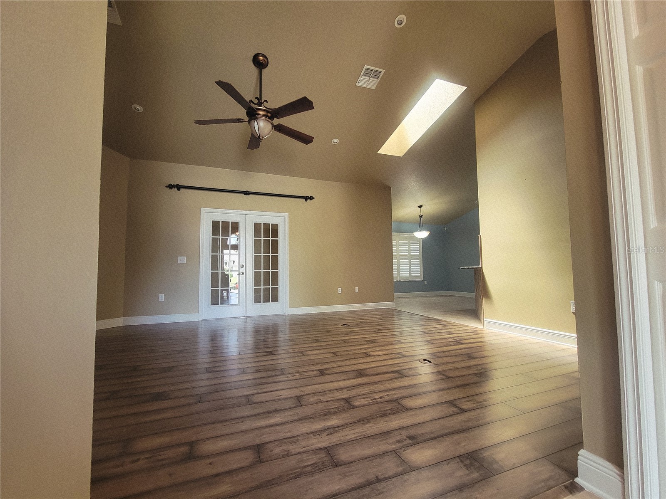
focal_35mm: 13
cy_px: 250
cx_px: 333
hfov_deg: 106.2
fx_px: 250
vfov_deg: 89.9
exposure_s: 1/60
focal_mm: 2.2
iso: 160
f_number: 2.2
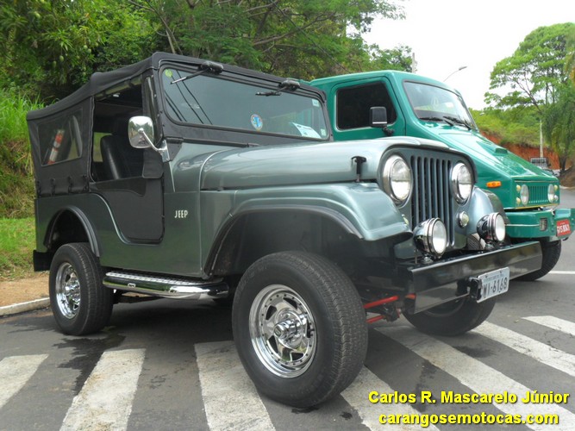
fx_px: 531
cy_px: 216
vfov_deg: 44.1
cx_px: 288
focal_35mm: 32
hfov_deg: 56.8
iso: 100
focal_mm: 5.7
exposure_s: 1/350
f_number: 3.7
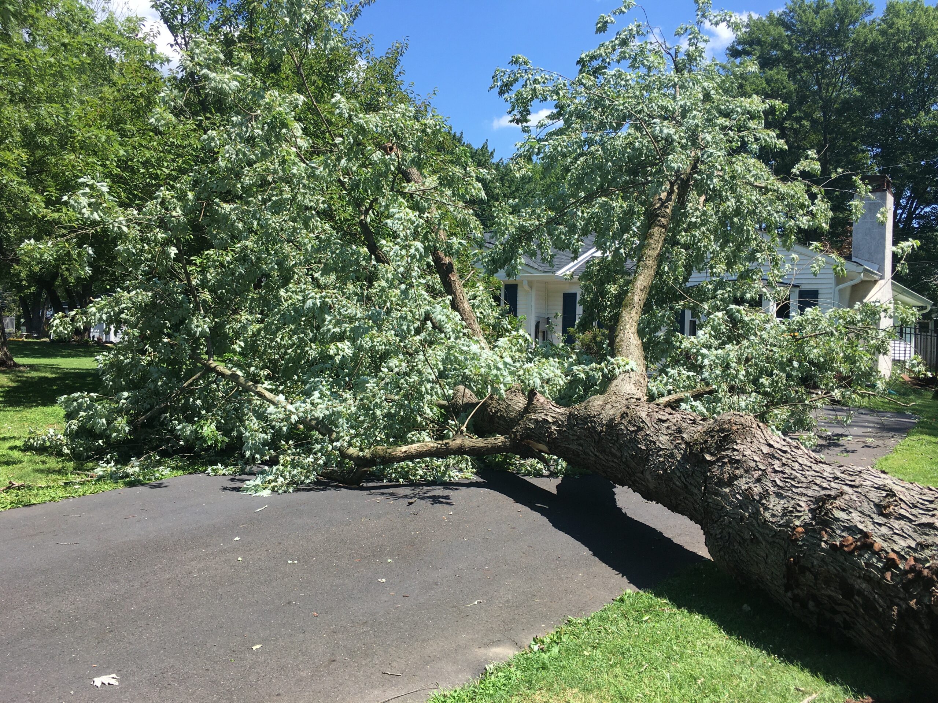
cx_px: 469
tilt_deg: -1.5
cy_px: 352
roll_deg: -1.2
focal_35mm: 29
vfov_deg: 48.2
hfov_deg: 61.7
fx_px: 786
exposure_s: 1/874
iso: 25
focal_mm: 4.15
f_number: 2.2
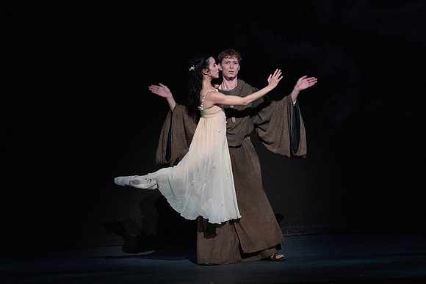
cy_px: 142
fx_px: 4379
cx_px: 213
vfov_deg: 3.7
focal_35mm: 370
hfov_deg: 5.6
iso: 8000
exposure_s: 1/200
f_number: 5.6
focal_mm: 370
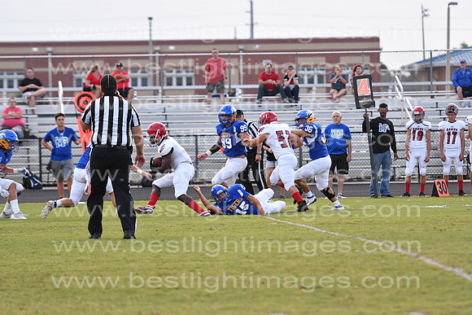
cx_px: 236
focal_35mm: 210
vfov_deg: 6.5
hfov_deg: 9.8
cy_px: 158
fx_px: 2754
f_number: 3.2
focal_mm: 140
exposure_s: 1/1250
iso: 1600
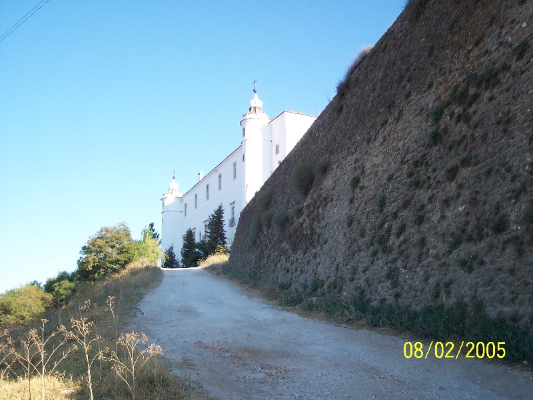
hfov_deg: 49.0
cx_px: 266
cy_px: 200
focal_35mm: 38
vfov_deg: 37.7
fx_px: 585
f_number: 2.8
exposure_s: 1/700
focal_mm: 8
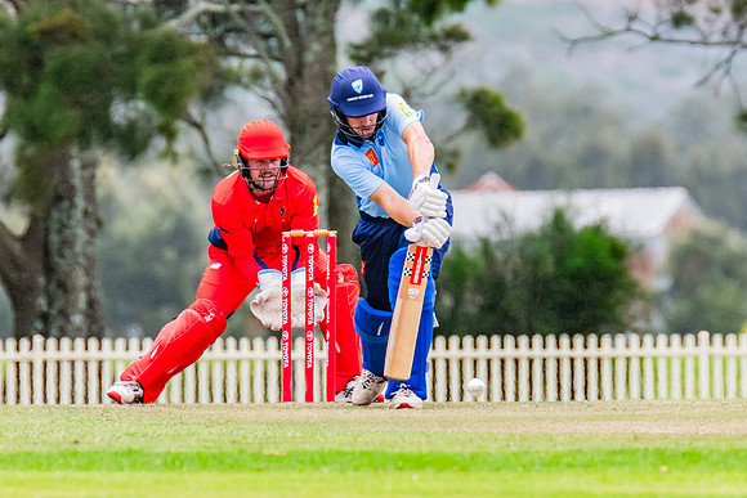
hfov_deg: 2.0
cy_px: 217
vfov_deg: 1.3
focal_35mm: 1045
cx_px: 431
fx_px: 21697
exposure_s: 1/1250
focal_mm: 600
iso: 800
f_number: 10
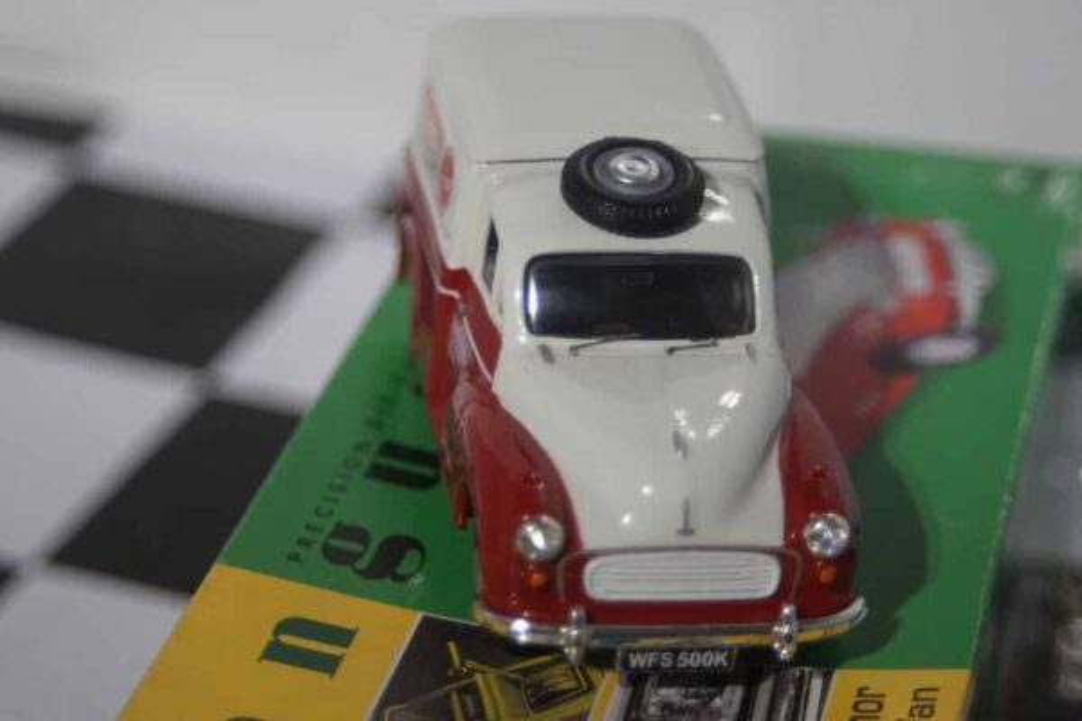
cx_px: 541
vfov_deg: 13.0
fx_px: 3156
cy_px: 360
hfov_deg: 19.5
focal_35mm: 105
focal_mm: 70
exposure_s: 1/160
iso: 1600
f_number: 5.6
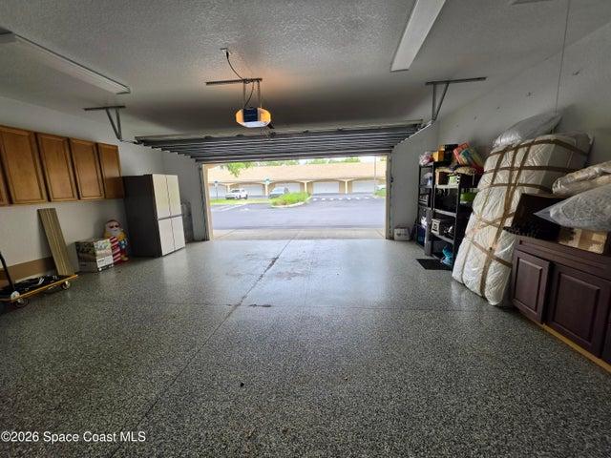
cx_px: 306
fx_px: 229
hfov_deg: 106.2
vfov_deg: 89.9
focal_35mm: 13
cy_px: 229
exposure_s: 1/120
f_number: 1.9
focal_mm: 2.2
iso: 16
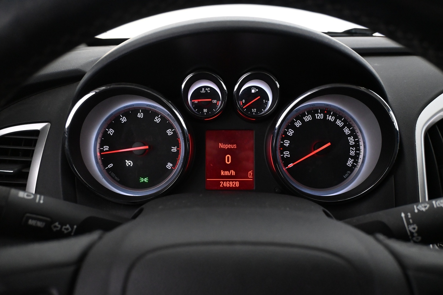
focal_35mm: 30
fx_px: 369
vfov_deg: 43.6
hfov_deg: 61.9
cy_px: 148
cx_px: 222
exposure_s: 1/50
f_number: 4.5
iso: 4000
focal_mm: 20
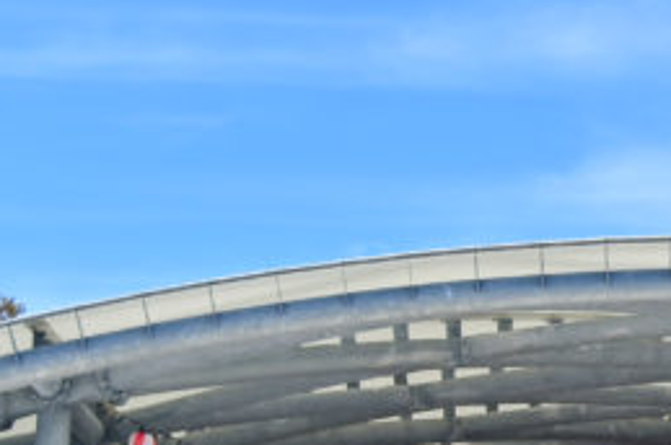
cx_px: 865
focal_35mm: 158
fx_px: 2941
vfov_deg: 8.7
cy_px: 206
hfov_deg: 12.6
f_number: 4
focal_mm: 40
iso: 100
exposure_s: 1/1000
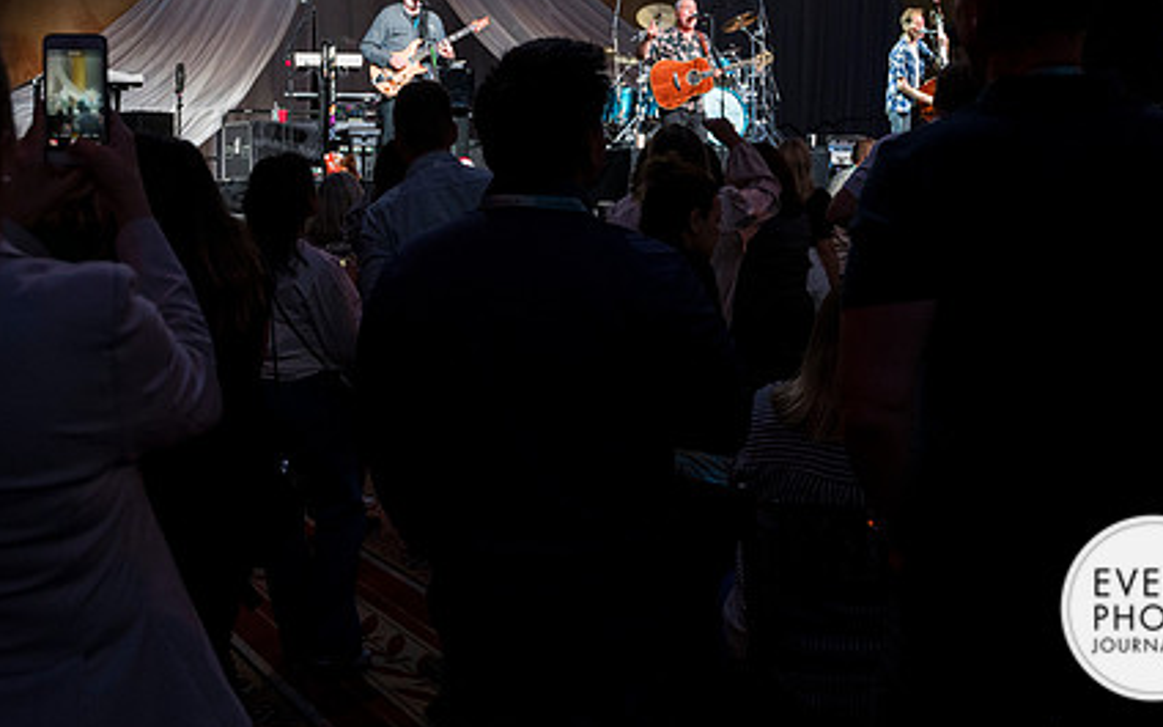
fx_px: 1331
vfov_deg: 30.4
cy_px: 259
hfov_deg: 47.2
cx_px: 543
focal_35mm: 42
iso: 800
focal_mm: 28
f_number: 4
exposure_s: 1/100
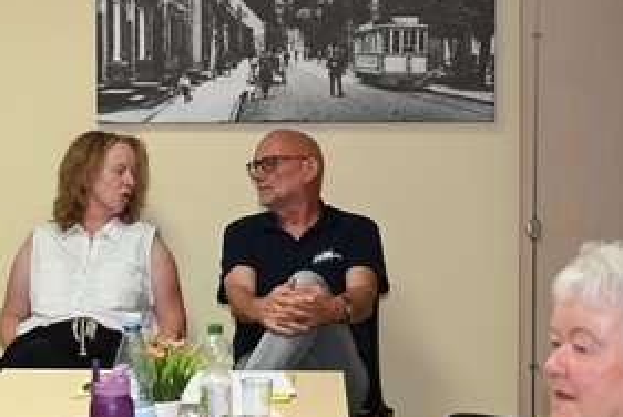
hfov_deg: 18.8
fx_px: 1871
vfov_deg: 12.7
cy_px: 152
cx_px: 153
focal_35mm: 108
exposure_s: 1/60
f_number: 6
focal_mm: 66
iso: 900
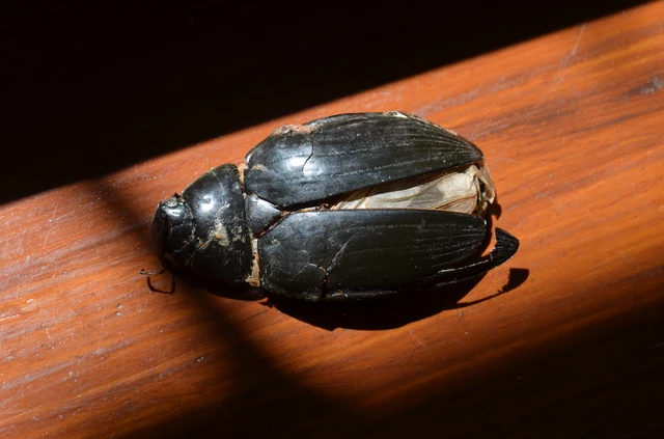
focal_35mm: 82
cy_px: 220
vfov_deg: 16.5
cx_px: 332
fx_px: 1518
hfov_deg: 24.7
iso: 100
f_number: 8
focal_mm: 55
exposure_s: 1/80
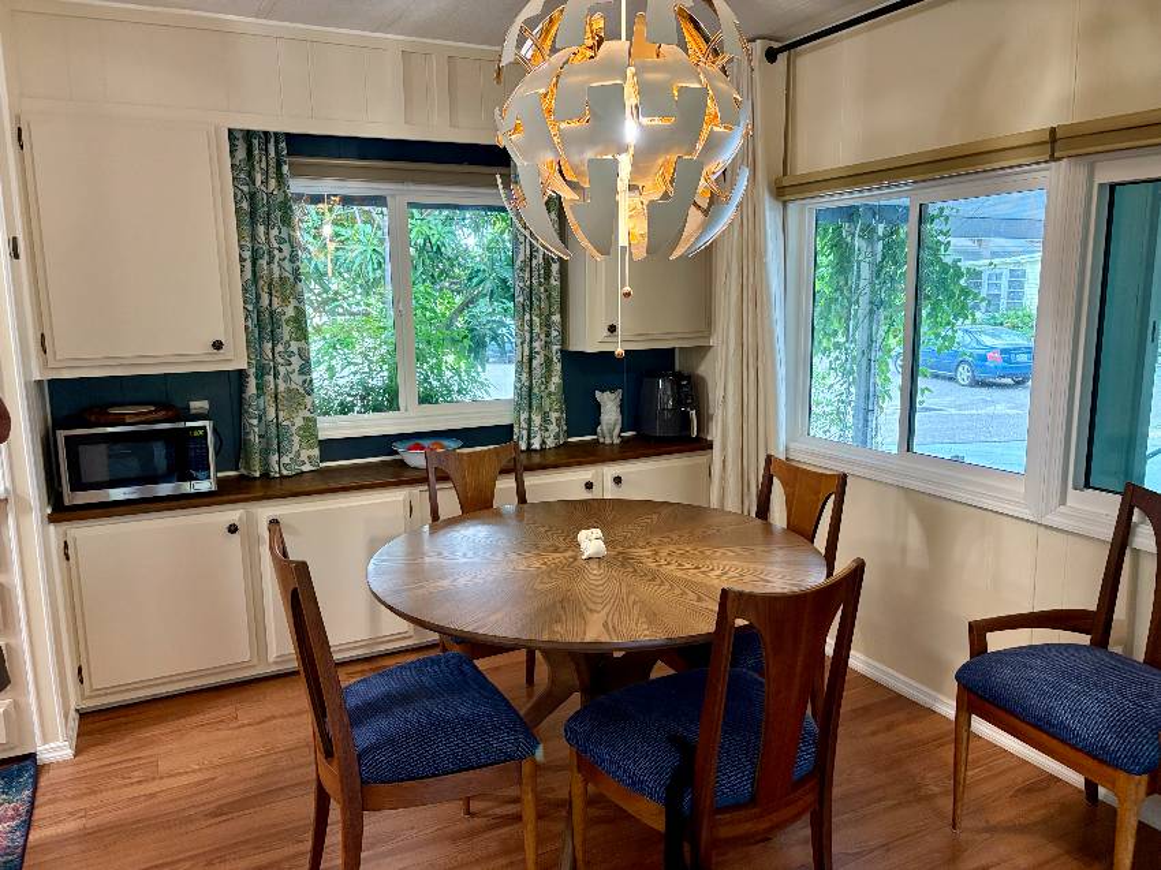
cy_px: 435
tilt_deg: -9.7
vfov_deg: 53.0
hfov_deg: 67.3
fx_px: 872
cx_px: 580
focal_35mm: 26
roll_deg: +0.5
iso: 320
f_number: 1.6
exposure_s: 1/60
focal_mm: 5.96
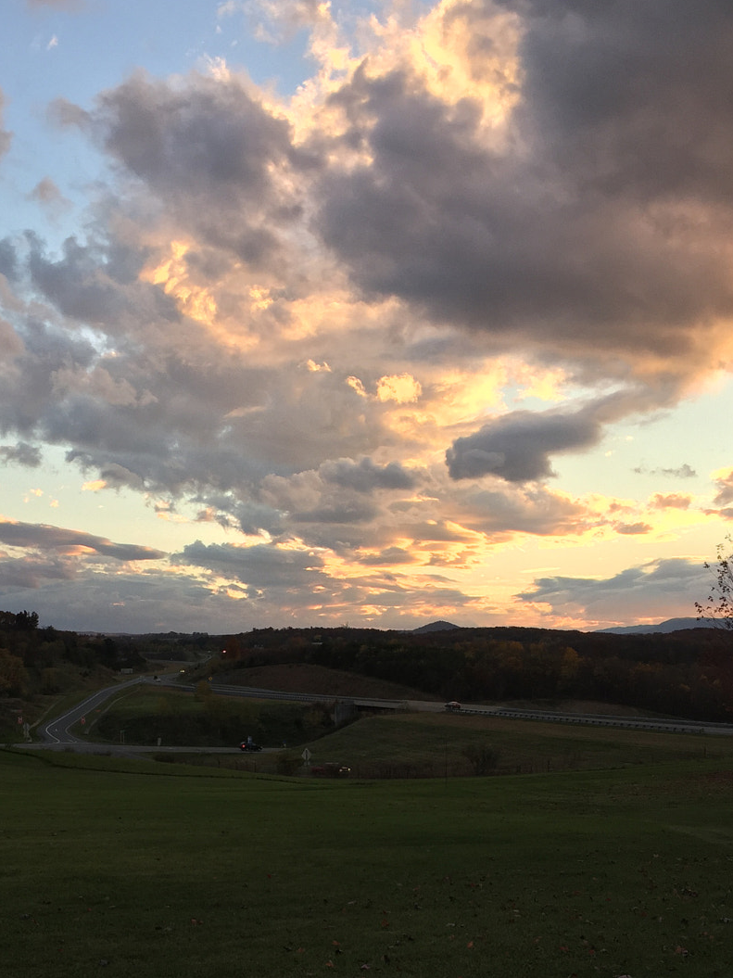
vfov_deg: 41.9
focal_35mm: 44
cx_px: 242
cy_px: 705
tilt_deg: -2.8
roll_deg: +0.9
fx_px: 1243
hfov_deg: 32.6
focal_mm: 4.15
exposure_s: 1/210
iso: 32
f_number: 2.2
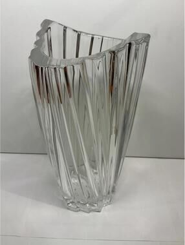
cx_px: 92
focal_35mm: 29
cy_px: 122
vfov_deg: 61.6
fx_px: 206
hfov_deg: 48.3
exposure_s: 1/120
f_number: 1.8
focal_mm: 3
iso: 50
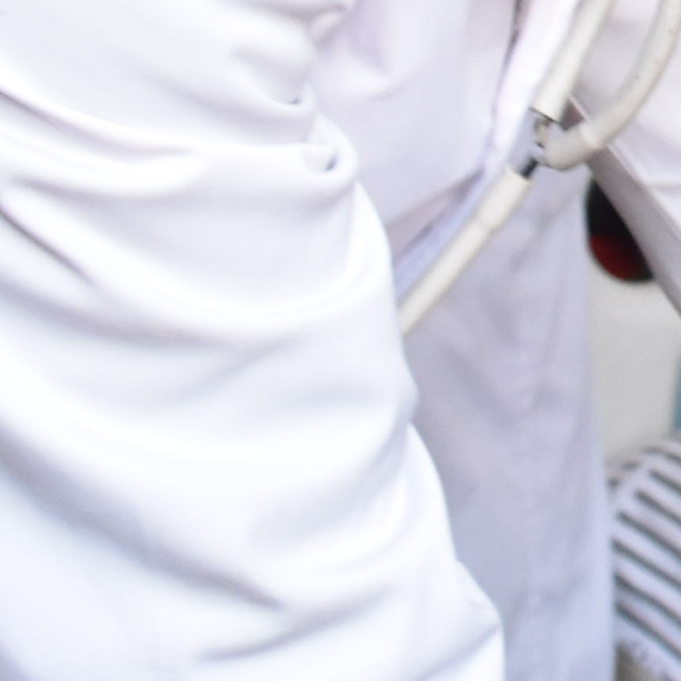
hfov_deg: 9.2
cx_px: 1388
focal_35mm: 178
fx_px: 3962
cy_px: -159
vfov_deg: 9.7
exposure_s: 1/80
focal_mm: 20
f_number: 5
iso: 1250
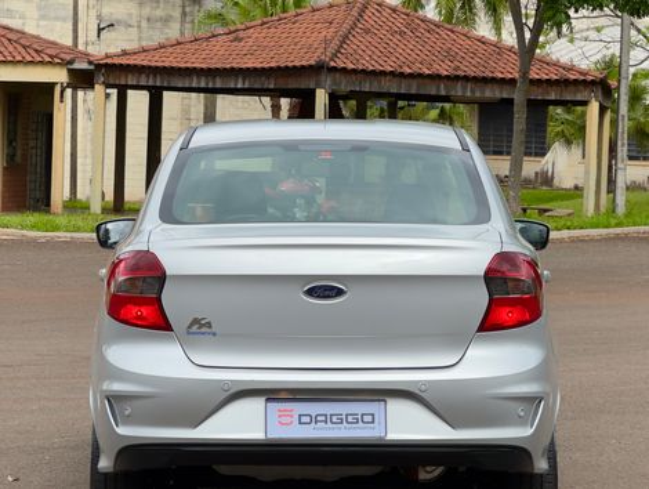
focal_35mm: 77
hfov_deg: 25.3
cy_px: 244
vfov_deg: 19.2
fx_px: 1446
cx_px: 324
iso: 25
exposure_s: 1/355
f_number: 2.8
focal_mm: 9
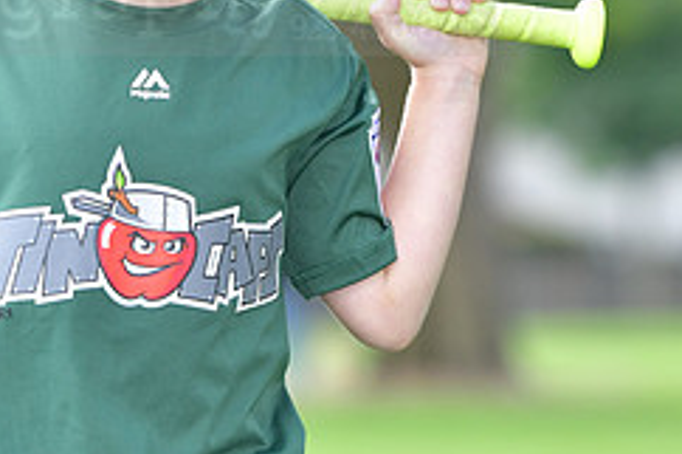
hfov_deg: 4.8
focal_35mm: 432
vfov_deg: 3.2
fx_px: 8178
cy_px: -27
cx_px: -51
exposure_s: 1/1250
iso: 500
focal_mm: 120
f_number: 4
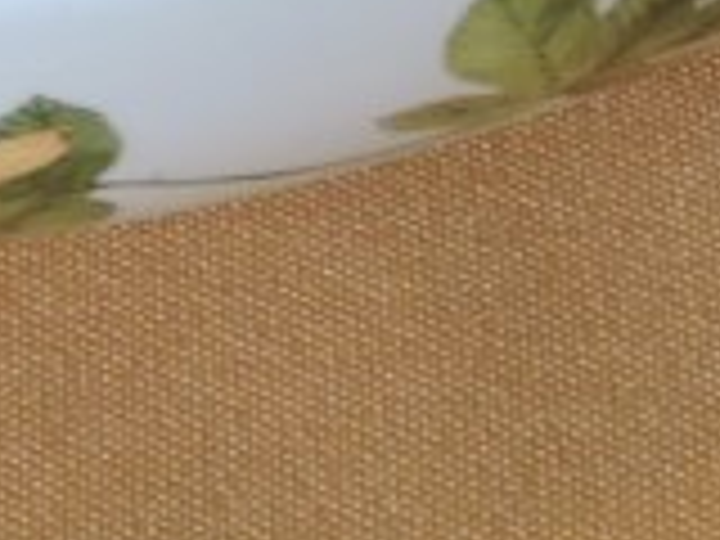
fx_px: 9297
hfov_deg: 4.4
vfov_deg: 3.3
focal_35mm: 447
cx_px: -108
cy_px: -842
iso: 250
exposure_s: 1/30
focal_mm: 12.5
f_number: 4.5
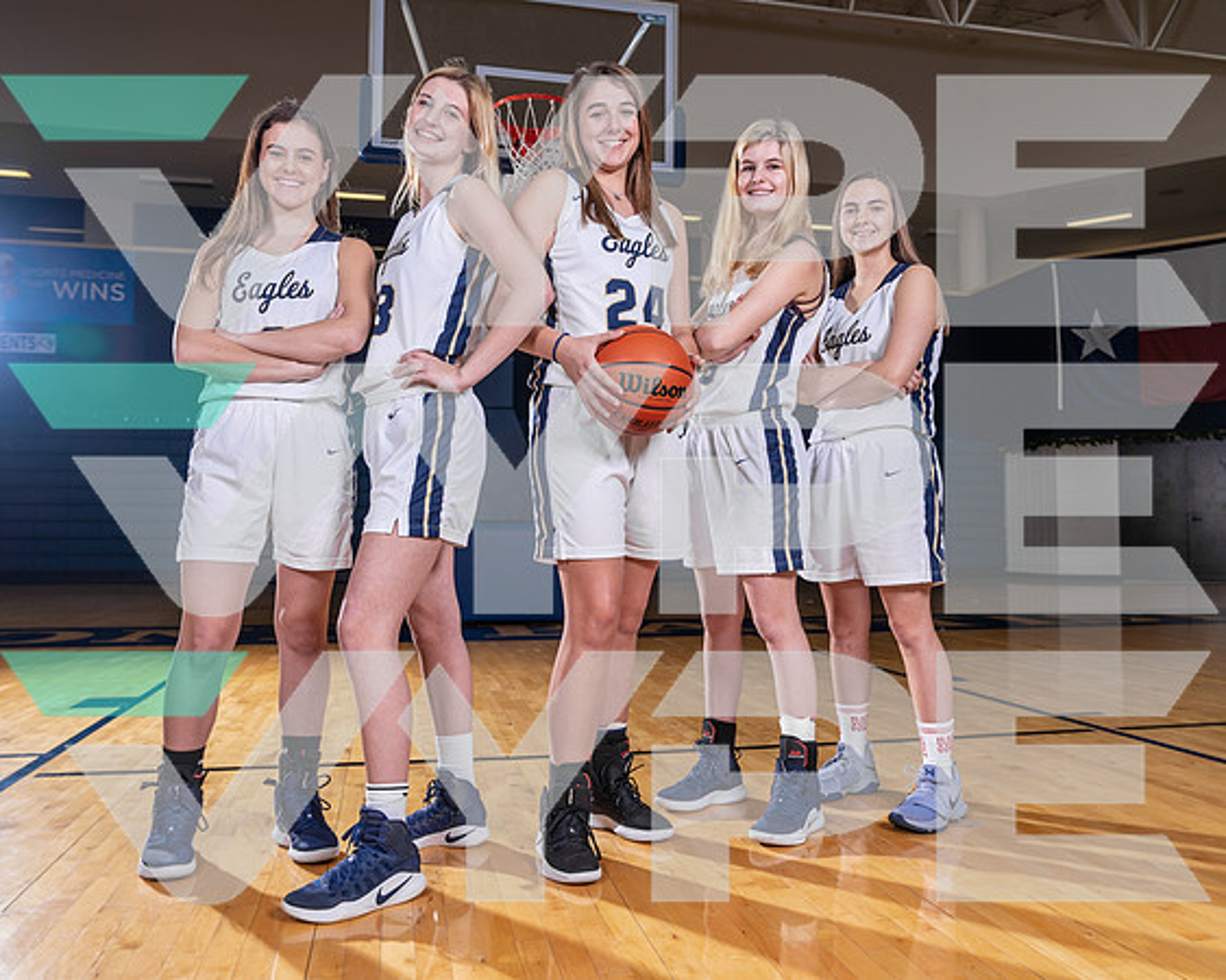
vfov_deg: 52.4
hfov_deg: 63.2
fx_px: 996
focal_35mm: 27
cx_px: 603
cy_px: 490
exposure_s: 1/125
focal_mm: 24
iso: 100
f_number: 5
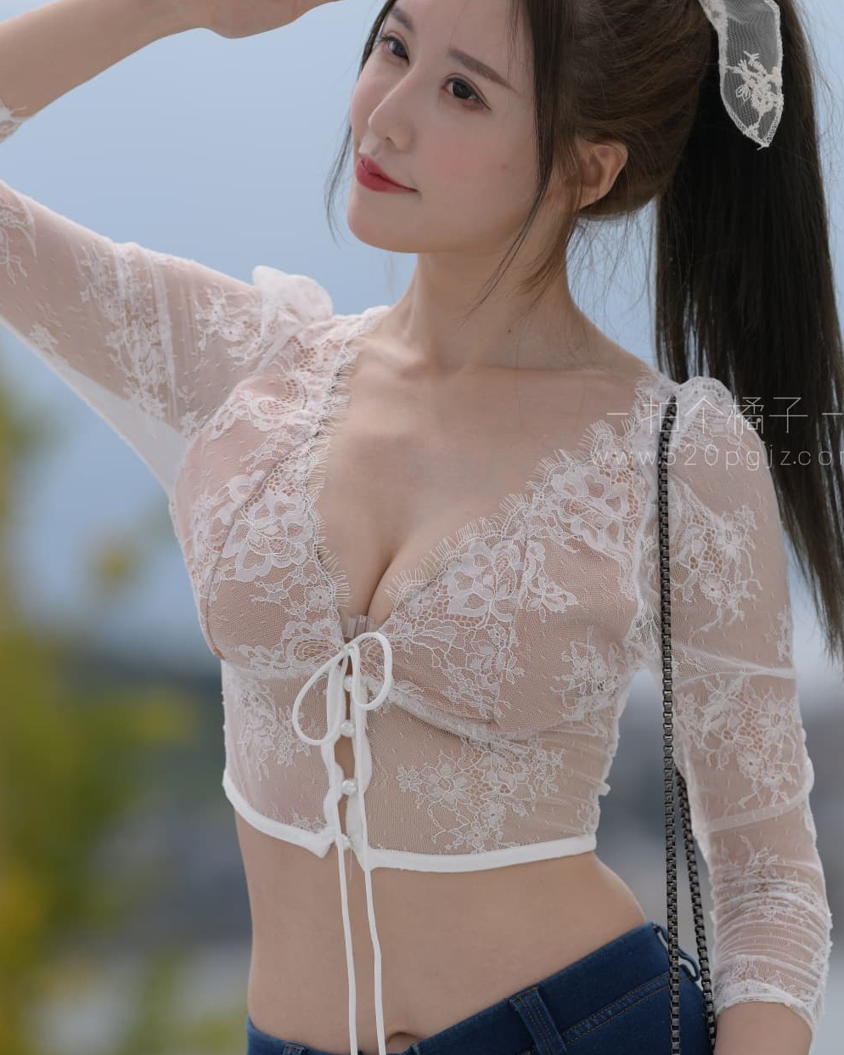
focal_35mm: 238
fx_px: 7429
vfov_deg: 8.1
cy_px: 390
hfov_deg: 6.5
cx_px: 403
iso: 64
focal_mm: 175
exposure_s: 1/1000
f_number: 4
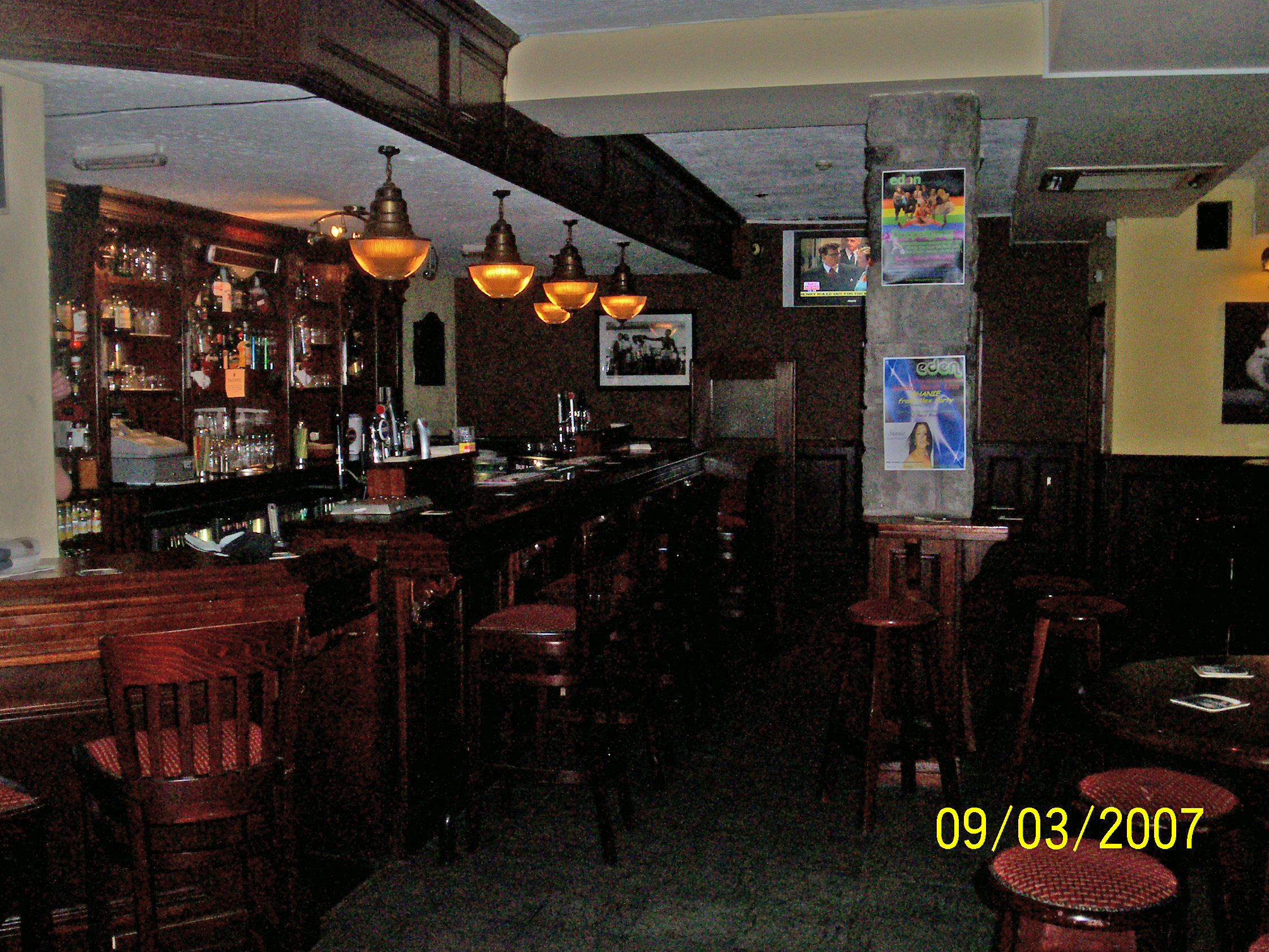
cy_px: 470
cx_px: 619
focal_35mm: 37
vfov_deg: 38.7
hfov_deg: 50.1
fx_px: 1356
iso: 140
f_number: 4.5
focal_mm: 5.9
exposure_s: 1/64
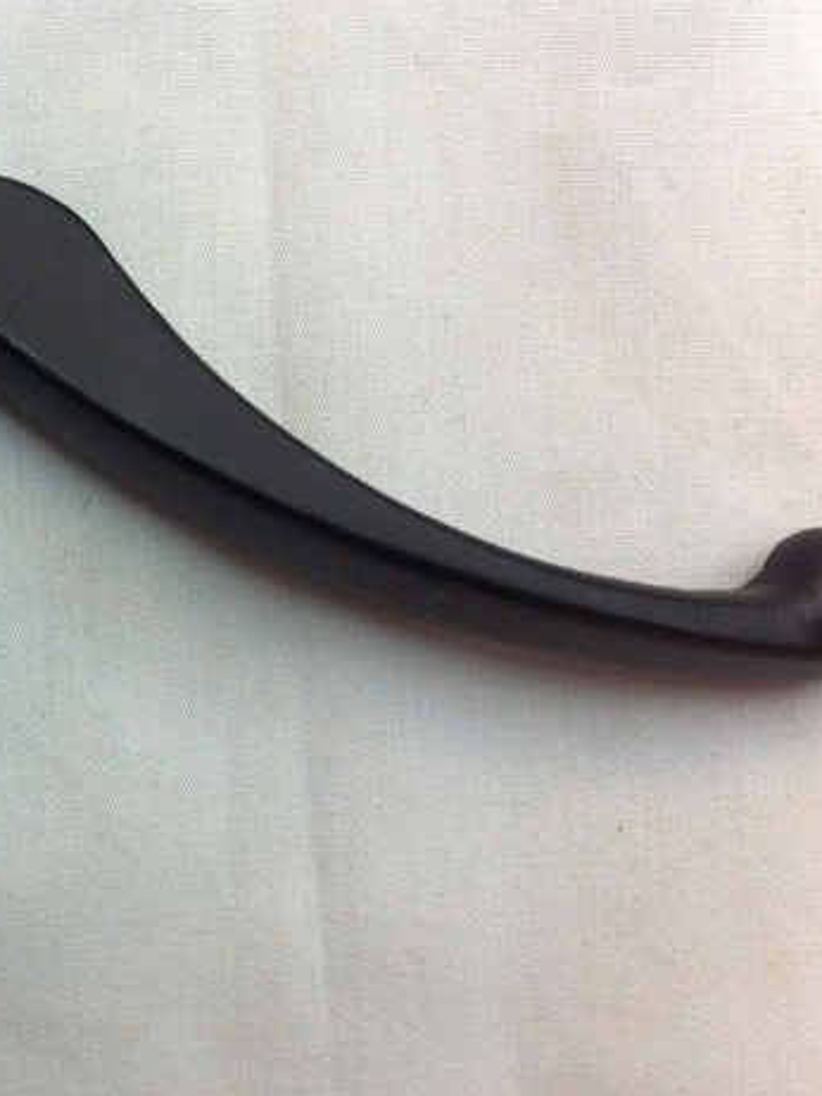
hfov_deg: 23.7
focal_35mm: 59
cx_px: -19
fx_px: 1867
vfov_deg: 32.7
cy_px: 534
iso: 100
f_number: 2.8
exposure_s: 1/15
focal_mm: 3.85
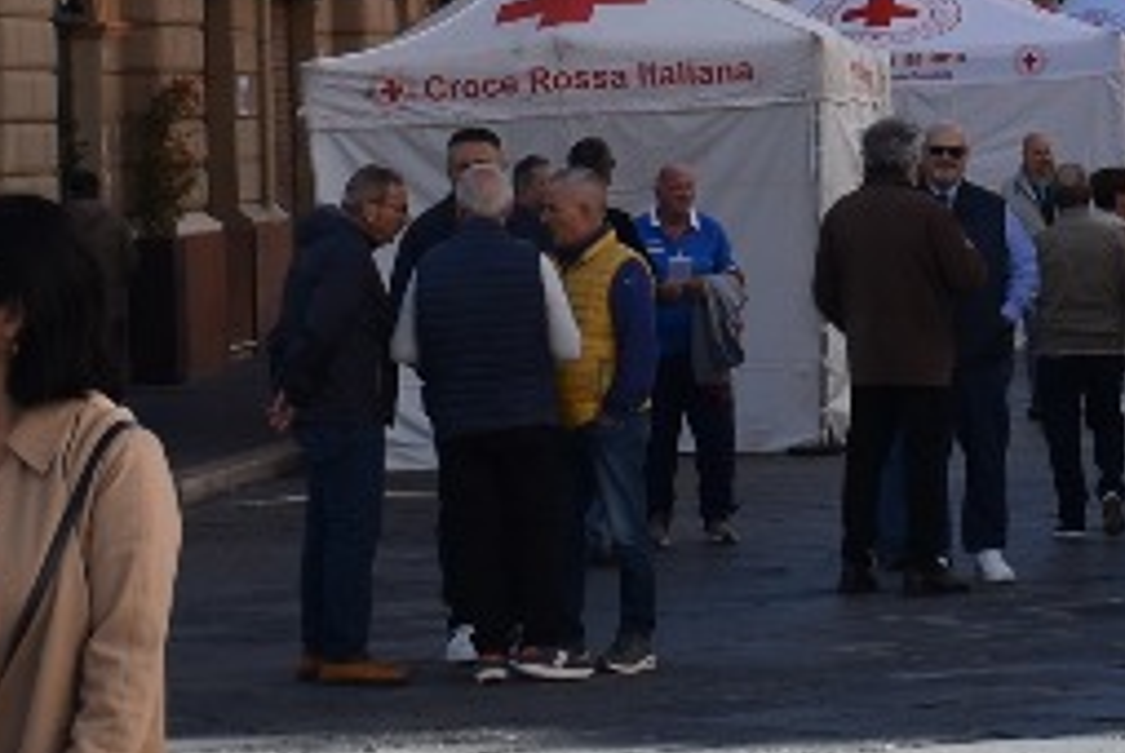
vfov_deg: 8.0
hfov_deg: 12.0
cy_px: -206
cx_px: 855
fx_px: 5319
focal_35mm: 170
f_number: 8
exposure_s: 1/250
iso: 110
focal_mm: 24
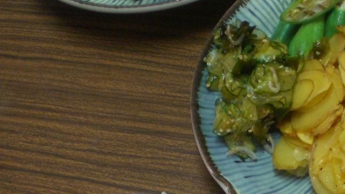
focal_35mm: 77
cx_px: 260
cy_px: 203
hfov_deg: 27.1
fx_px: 704
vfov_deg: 15.4
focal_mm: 6.3
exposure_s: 1/25
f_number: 3.1
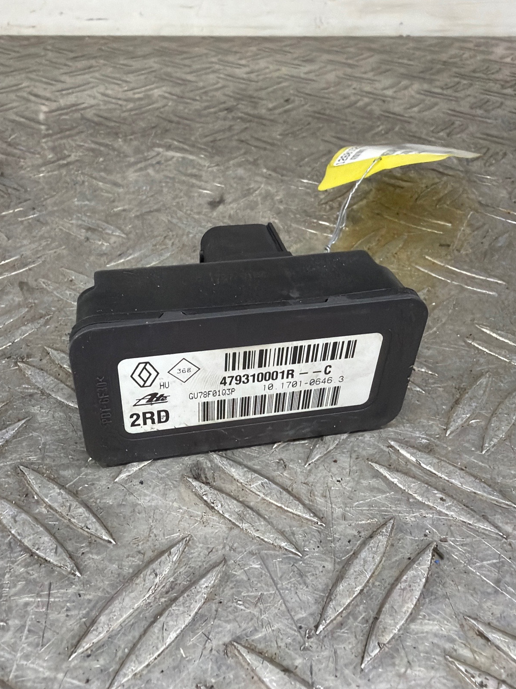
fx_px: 596
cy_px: 347
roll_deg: -2.0
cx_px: 231
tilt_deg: -37.5
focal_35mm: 30
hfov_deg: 46.7
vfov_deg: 60.0
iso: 320
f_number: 2.2
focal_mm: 2.22
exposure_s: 1/100
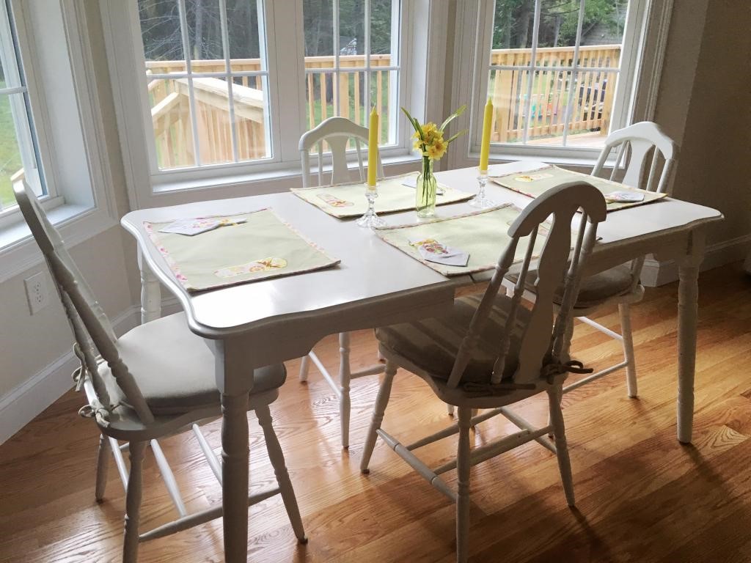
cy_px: 282
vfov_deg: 48.2
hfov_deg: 61.7
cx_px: 376
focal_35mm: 29
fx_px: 629
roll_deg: -0.6
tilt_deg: -23.3
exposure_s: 1/30
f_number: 2.2
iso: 40
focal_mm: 4.15
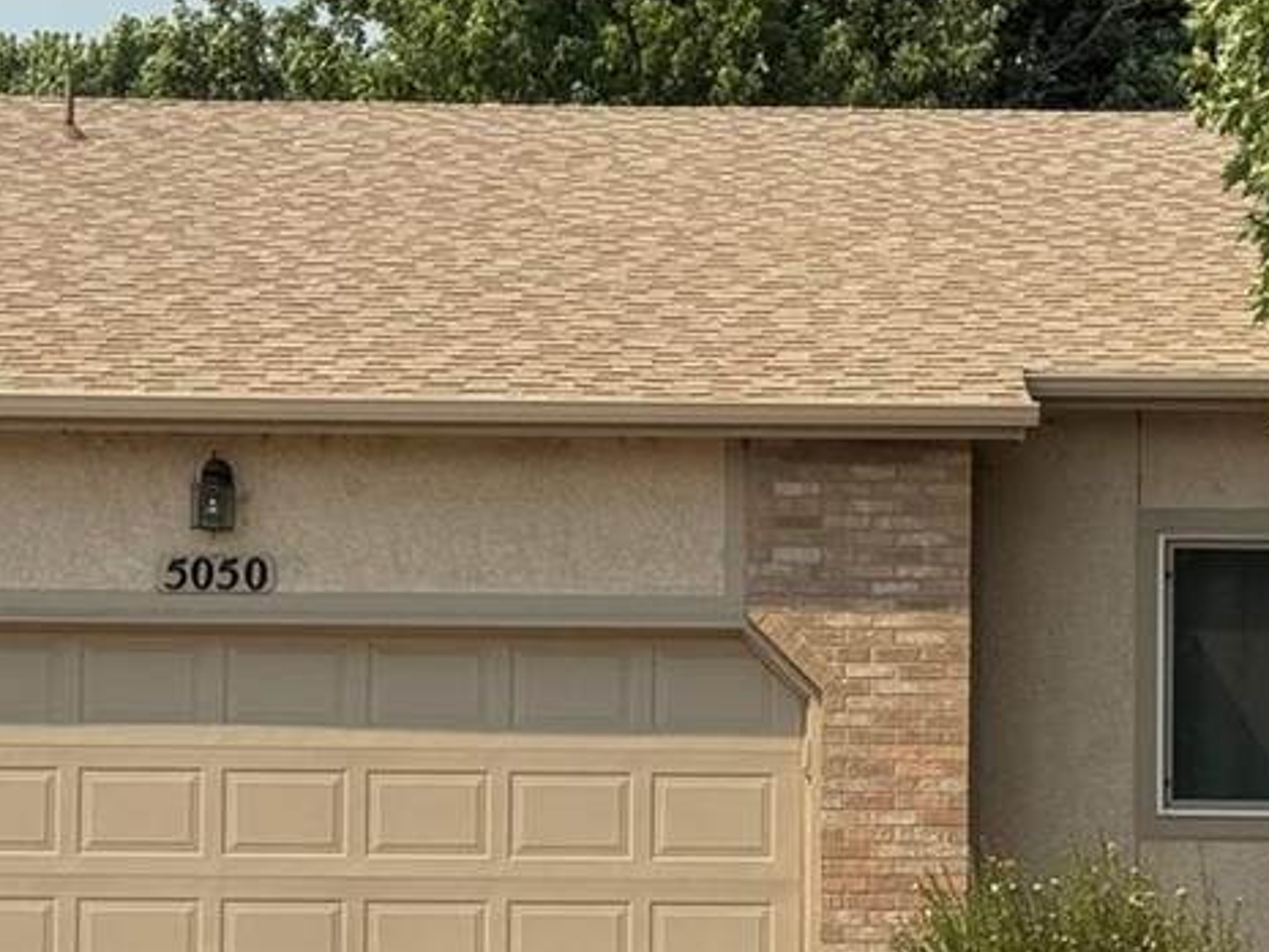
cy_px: 745
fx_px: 4840
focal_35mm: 132
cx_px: 827
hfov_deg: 14.9
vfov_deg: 11.2
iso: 64
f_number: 1.78
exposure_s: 1/5848
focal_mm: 6.76
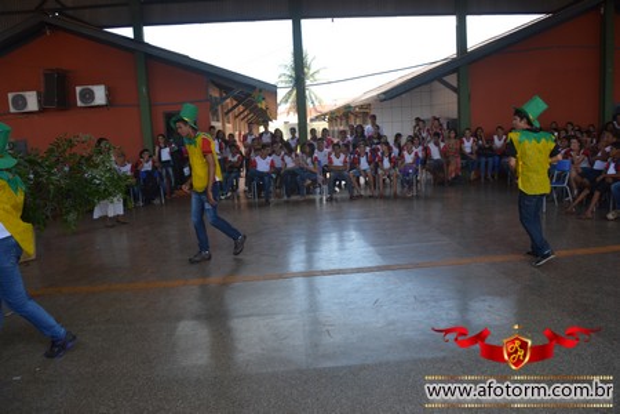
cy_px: 207
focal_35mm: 30
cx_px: 310
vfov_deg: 43.6
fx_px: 517
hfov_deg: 61.9
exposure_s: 1/125
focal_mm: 20
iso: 100
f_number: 5.6
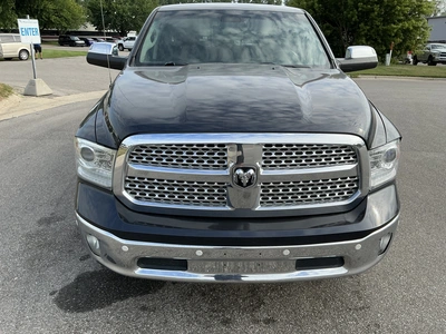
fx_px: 361
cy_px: 167
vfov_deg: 49.7
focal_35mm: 28
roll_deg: -1.4
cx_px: 223
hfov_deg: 63.4
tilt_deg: -18.2
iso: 25
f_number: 1.8
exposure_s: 1/719
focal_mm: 3
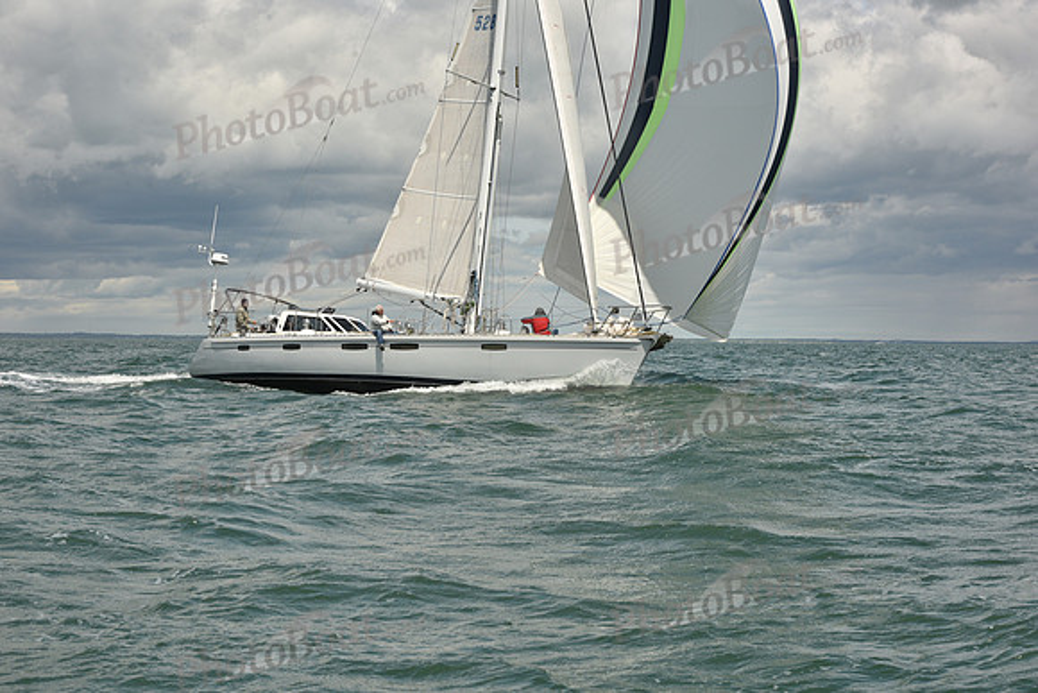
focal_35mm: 70
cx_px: 519
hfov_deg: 28.8
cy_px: 346
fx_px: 2019
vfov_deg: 19.5
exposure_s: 1/800
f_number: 13
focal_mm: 70
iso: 320
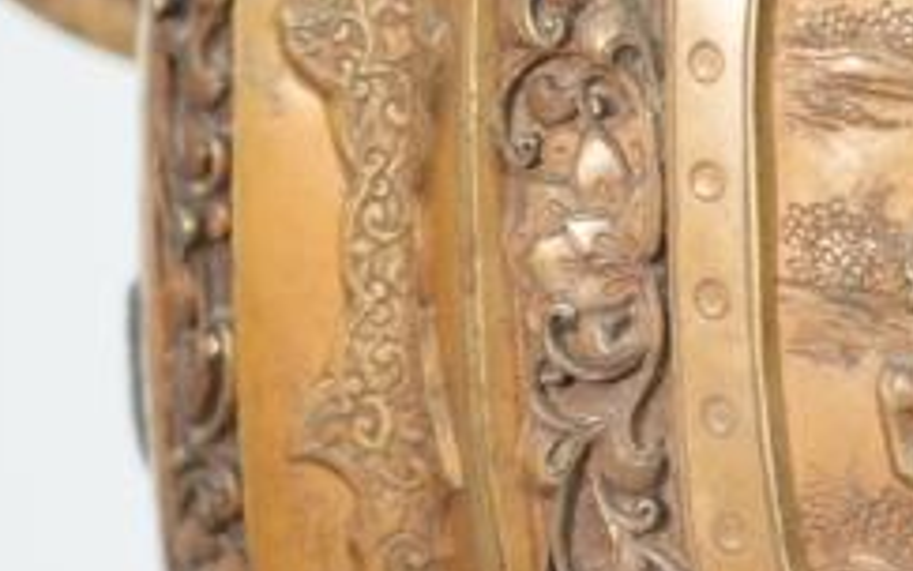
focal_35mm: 477
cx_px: 1499
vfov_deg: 2.8
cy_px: 389
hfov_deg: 4.4
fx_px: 11872
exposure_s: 1/125
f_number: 4
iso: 2500
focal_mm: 105
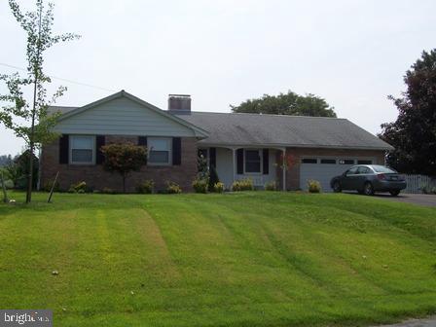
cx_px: 218
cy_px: 164
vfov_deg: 34.3
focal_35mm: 42
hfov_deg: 44.8
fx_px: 529
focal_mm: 7
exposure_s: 1/750
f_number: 5.6
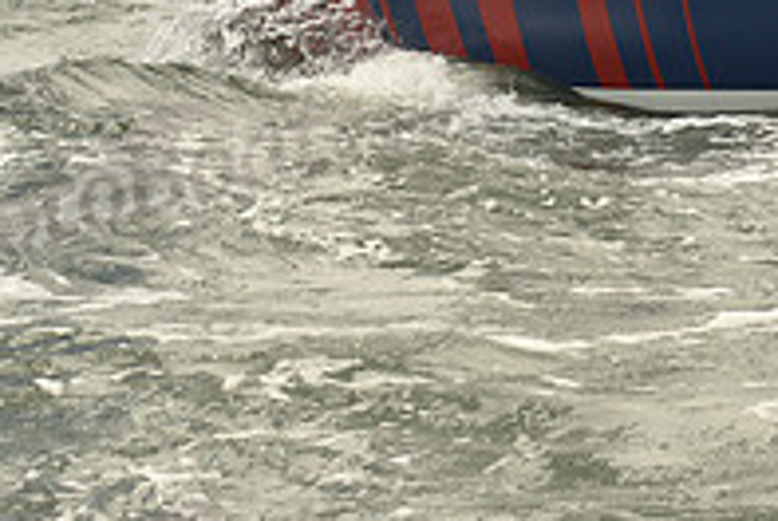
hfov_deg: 9.9
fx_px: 4459
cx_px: 640
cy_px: -77
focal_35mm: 206
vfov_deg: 6.7
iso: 250
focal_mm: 70
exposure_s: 1/640
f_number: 11
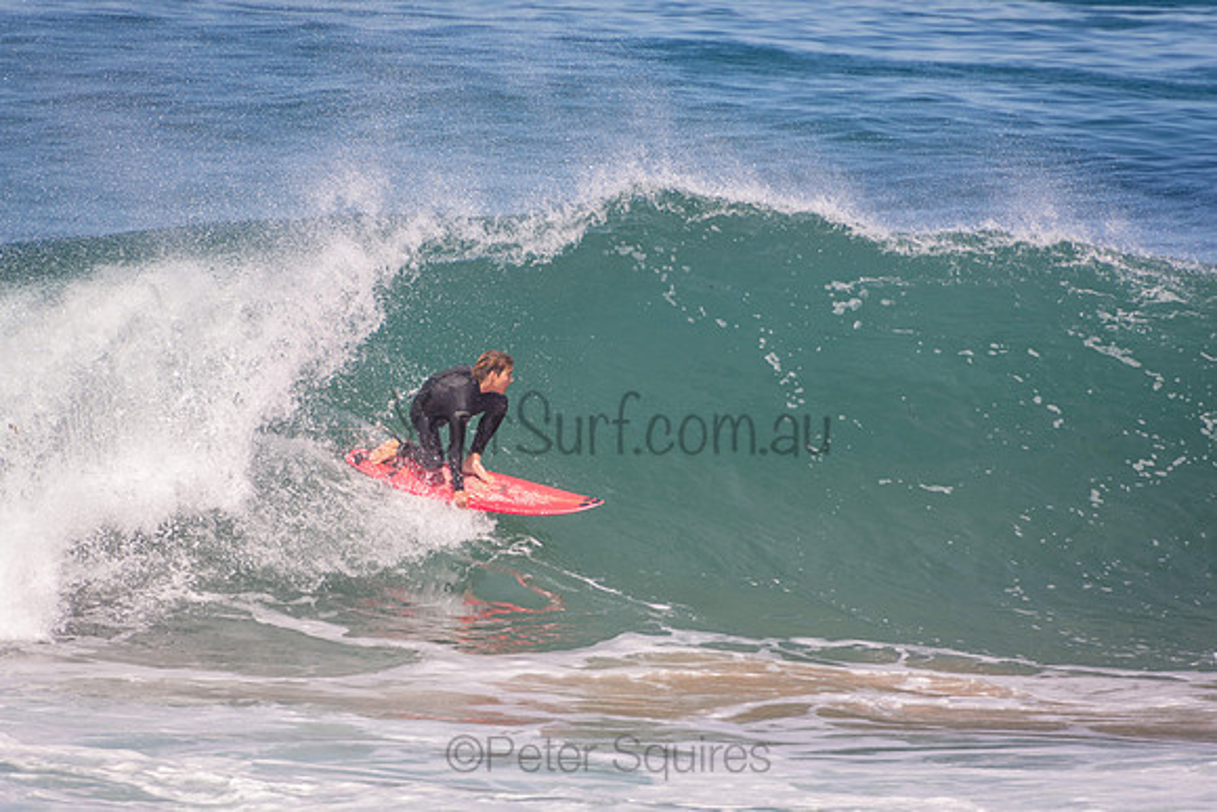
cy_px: 406
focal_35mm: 600
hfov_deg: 3.4
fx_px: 20287
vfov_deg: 2.3
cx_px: 608
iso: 250
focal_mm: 400
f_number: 5.6
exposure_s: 1/1250
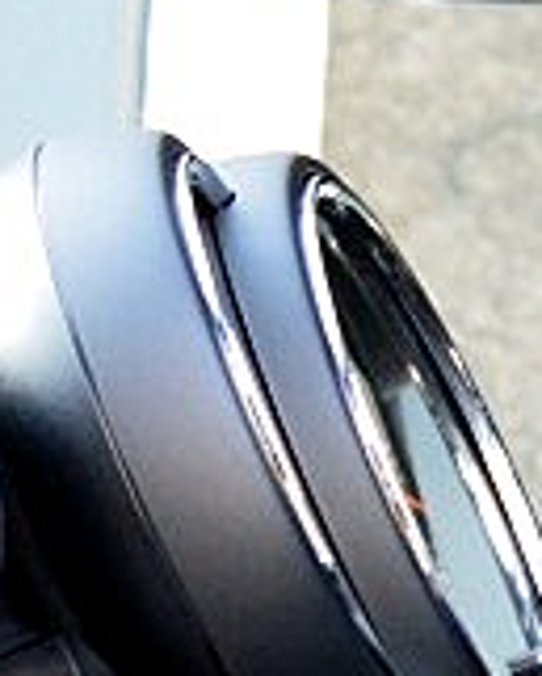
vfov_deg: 6.4
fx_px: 5689
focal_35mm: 284
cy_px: 1810
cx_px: 2118
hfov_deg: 4.9
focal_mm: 20
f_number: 5.6
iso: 800
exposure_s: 1/60
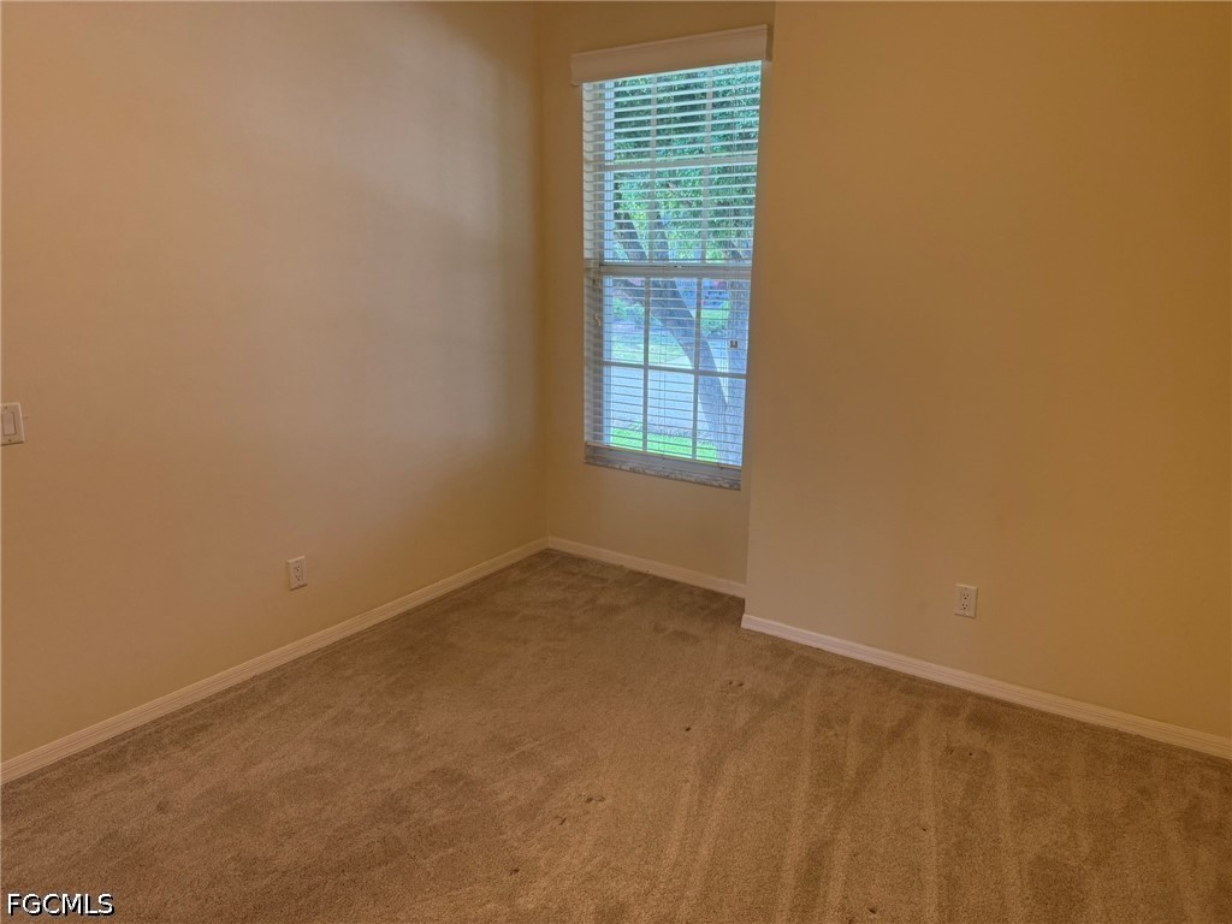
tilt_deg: -13.5
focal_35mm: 24
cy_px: 462
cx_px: 616
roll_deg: -0.1
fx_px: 854
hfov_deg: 71.6
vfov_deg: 56.8
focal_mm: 6.76
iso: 200
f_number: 1.78
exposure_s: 1/120
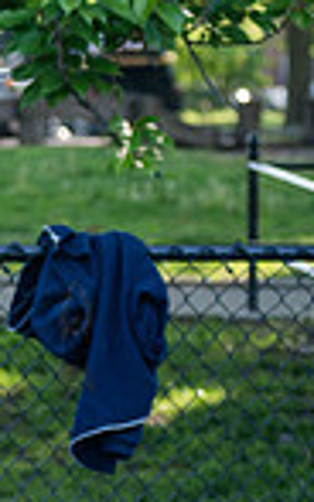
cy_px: 336
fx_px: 4487
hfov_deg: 3.9
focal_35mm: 328
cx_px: -587
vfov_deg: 6.4
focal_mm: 80
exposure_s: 1/320
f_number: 4
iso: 400
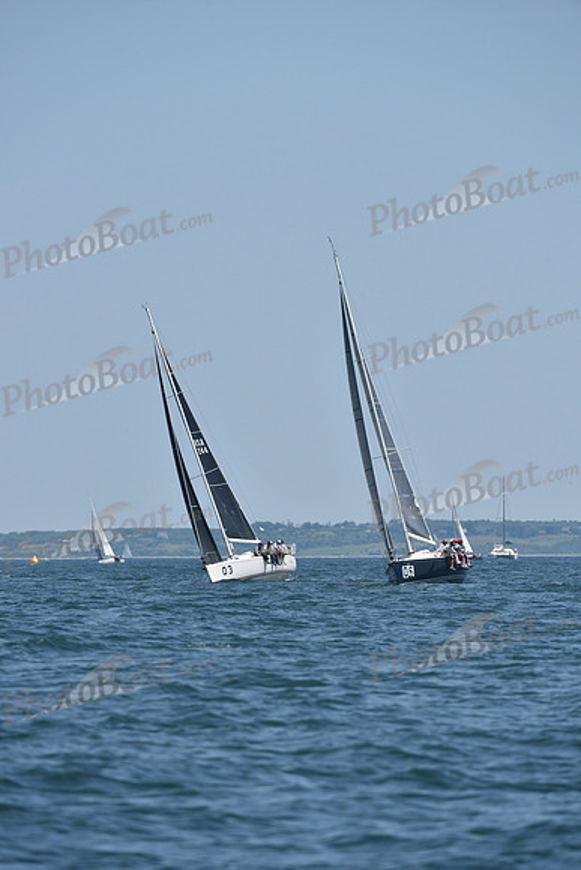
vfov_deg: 5.2
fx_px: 9677
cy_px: 435
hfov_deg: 3.4
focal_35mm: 400
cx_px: 290
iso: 320
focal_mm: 400
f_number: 8
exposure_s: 1/1600
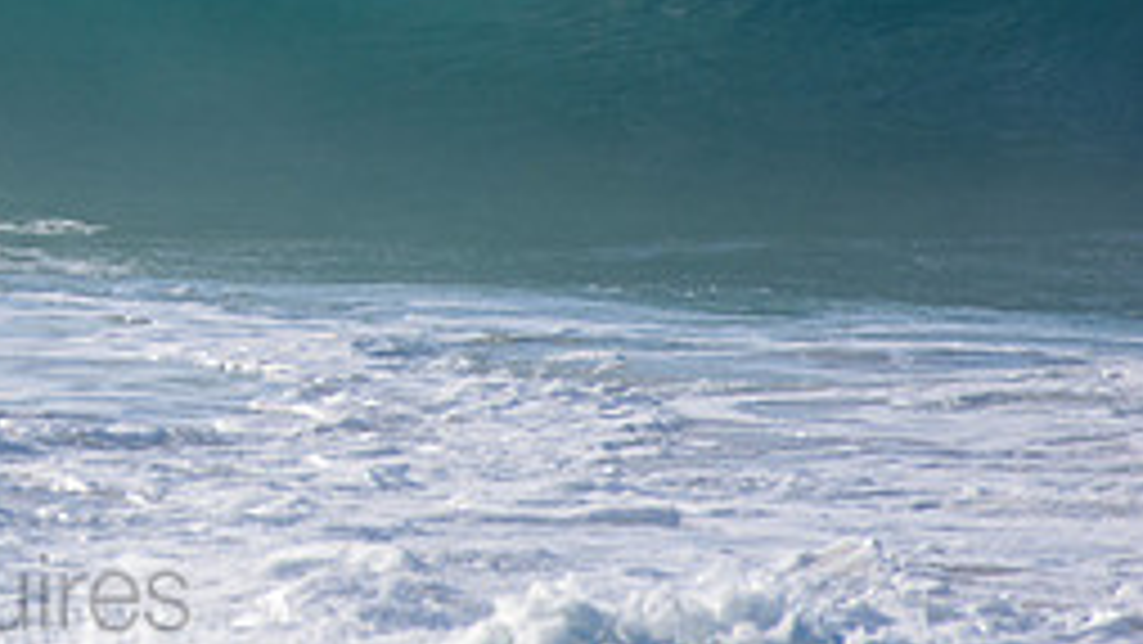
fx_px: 54444
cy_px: -155
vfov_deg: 0.7
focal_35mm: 1796
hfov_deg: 1.2
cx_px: -158
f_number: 5.6
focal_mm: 500
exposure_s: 1/2000
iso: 360
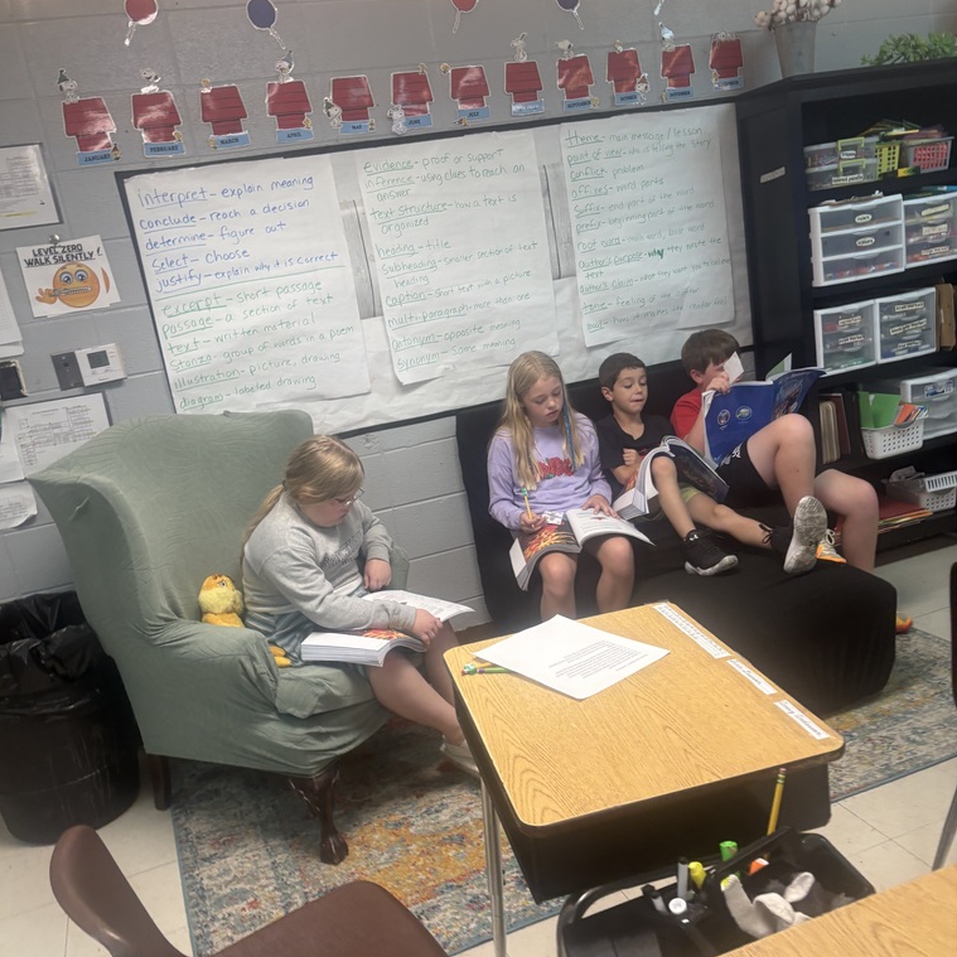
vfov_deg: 52.5
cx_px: 477
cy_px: 496
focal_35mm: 31
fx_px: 970
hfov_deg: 52.5
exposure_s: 1/60
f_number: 1.6
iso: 125
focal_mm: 5.96
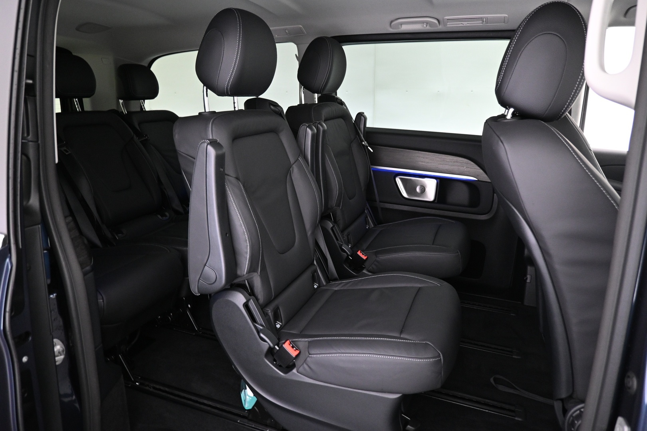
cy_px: 216
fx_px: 431
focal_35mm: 24
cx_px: 324
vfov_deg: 53.1
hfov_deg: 73.7
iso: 1600
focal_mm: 16
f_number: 3.5
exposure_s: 1/10
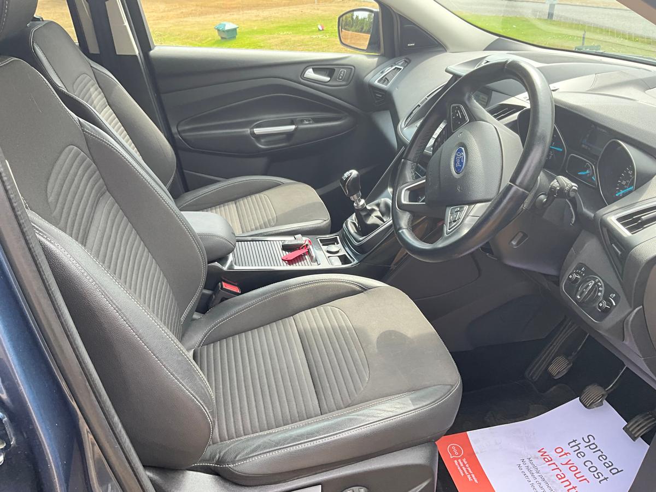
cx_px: 328
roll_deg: +2.6
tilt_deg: -29.9
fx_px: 550
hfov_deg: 61.7
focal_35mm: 29
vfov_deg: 48.2
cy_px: 246
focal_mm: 3
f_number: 1.8
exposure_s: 1/153
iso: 32
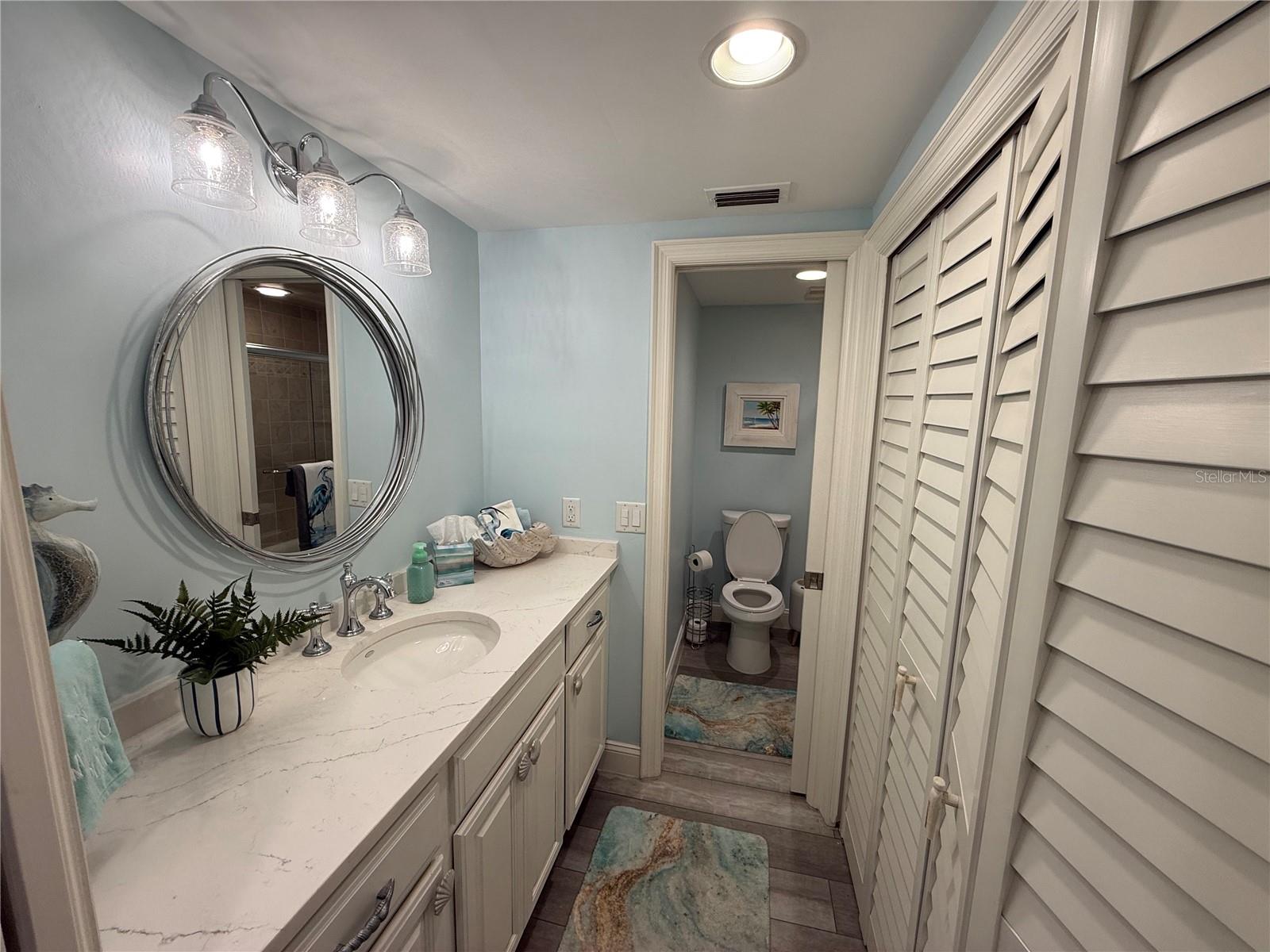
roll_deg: -1.1
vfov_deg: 85.7
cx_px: 635
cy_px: 476
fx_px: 514
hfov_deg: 102.1
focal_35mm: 14
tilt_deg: -7.9
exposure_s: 1/120
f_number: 2.2
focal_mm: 2.22
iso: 80
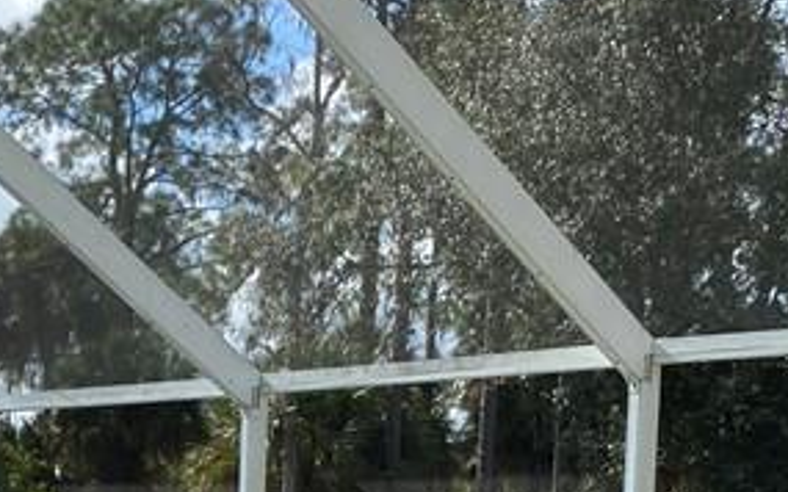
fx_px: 2126
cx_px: 158
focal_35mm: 99
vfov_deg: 12.6
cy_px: 730
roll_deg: -2.6
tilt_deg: -2.8
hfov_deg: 20.8
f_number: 1.8
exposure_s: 1/1808
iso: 32
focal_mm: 4.25
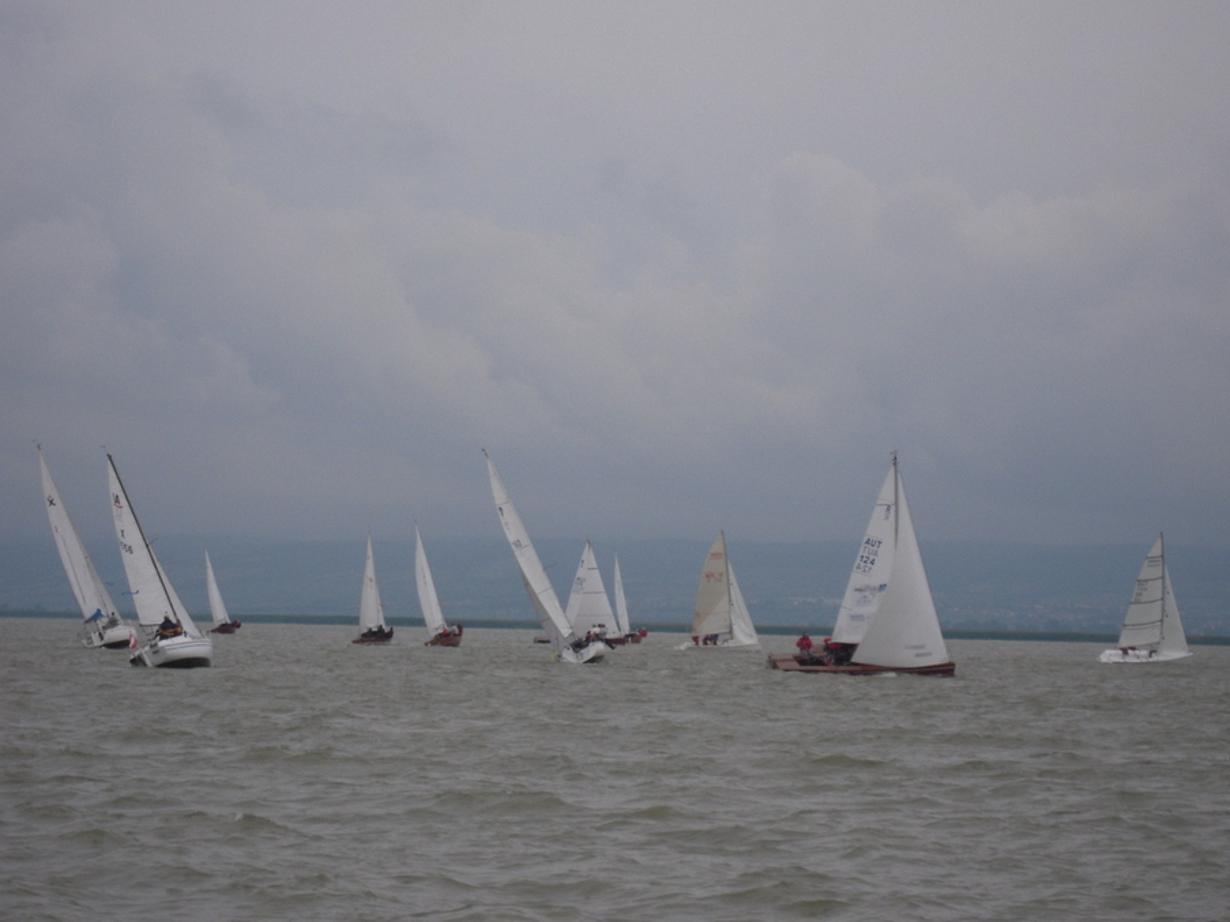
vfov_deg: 11.9
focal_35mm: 124
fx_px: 4405
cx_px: 620
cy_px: 482
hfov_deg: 15.9
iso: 100
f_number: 5.8
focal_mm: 20
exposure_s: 1/320
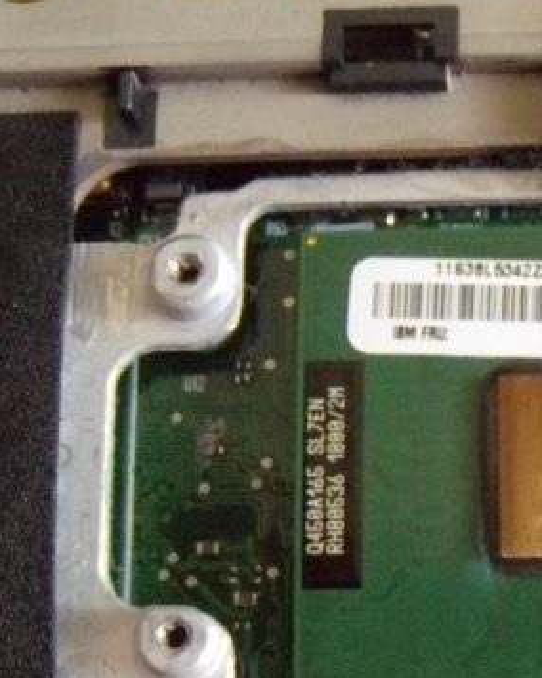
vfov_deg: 25.6
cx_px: 578
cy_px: 441
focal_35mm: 74
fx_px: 1484
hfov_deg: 19.9
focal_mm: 7.5
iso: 800
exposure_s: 1/8
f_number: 3.7
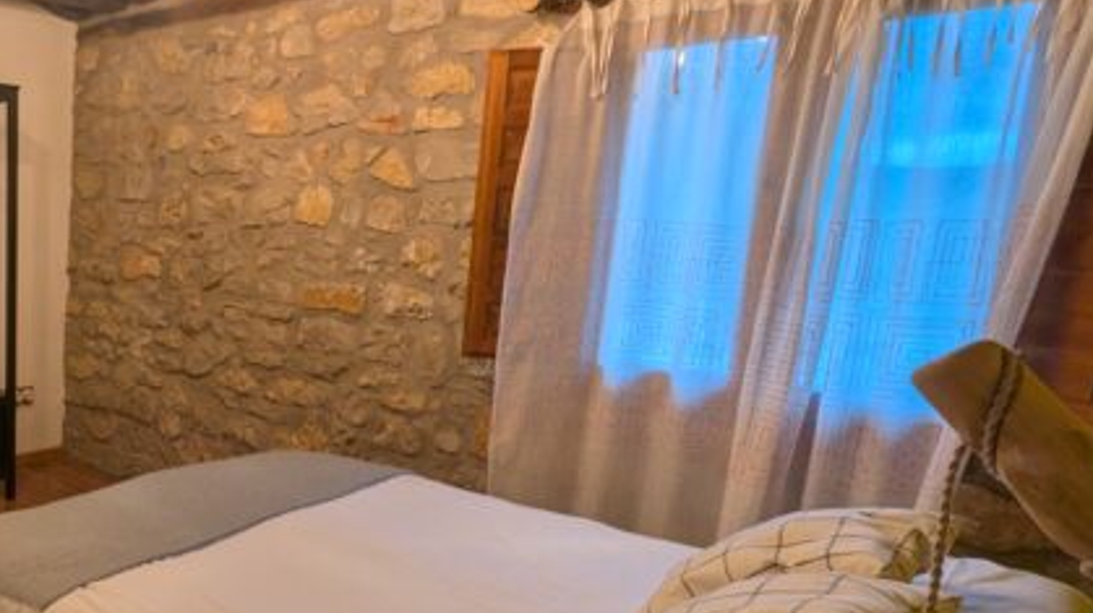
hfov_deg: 59.8
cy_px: 376
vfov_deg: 42.5
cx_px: 116
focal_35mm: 27
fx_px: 782
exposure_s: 1/33.3
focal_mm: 1.95
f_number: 2.2
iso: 89
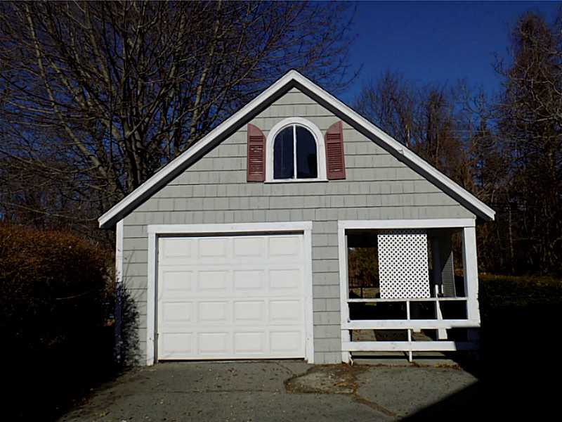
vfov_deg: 46.8
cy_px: 211
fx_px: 487
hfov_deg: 60.0
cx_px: 281
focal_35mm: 30
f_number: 10.6
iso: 80
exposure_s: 1/320
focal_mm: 5.3
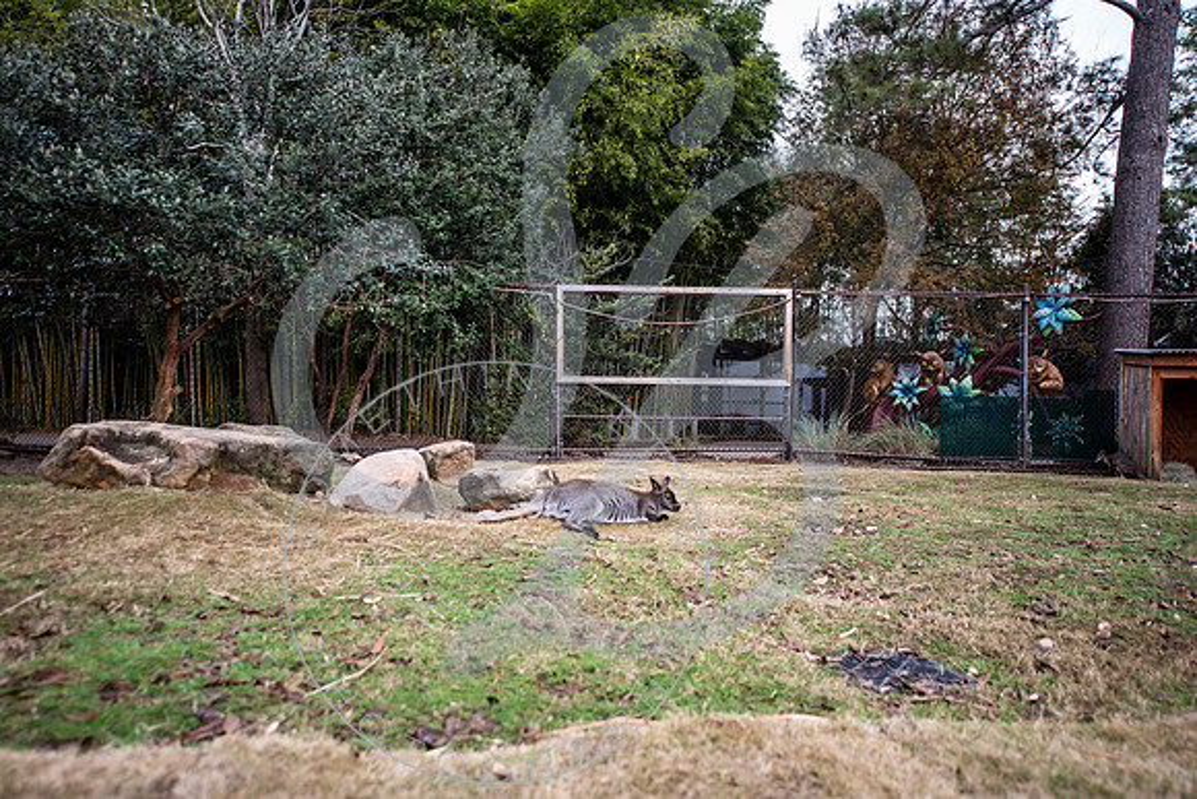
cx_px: 598
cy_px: 400
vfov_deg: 53.2
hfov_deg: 73.7
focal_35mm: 24
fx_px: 798
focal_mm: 24
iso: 100
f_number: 2.8
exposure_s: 1/200
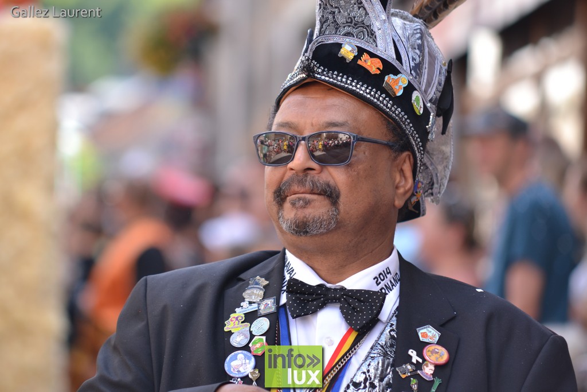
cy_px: 196
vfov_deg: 6.1
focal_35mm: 225
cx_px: 294
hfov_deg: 9.1
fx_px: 3669
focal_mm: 150
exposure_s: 1/250
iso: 200
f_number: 4
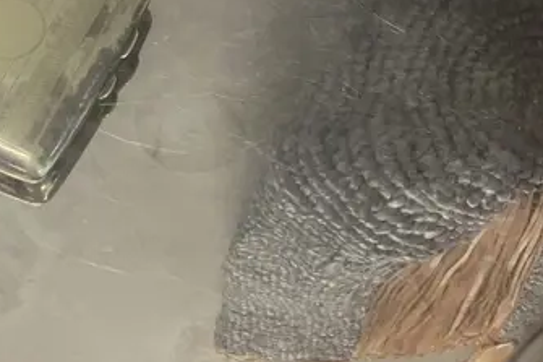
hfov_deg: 22.6
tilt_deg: -59.6
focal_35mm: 89
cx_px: 131
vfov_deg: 15.3
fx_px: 1342
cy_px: 86
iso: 160
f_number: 1.8
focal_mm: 3.99
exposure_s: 1/50
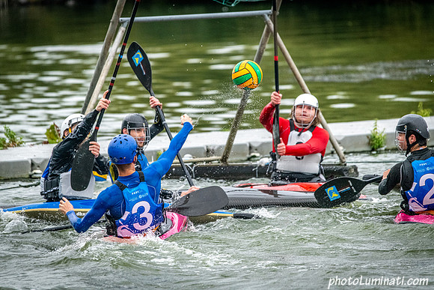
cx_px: 217
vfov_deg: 3.4
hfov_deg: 5.2
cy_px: 145
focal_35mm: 400
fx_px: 4823
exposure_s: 1/2500
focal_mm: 400
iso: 3200
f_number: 6.3
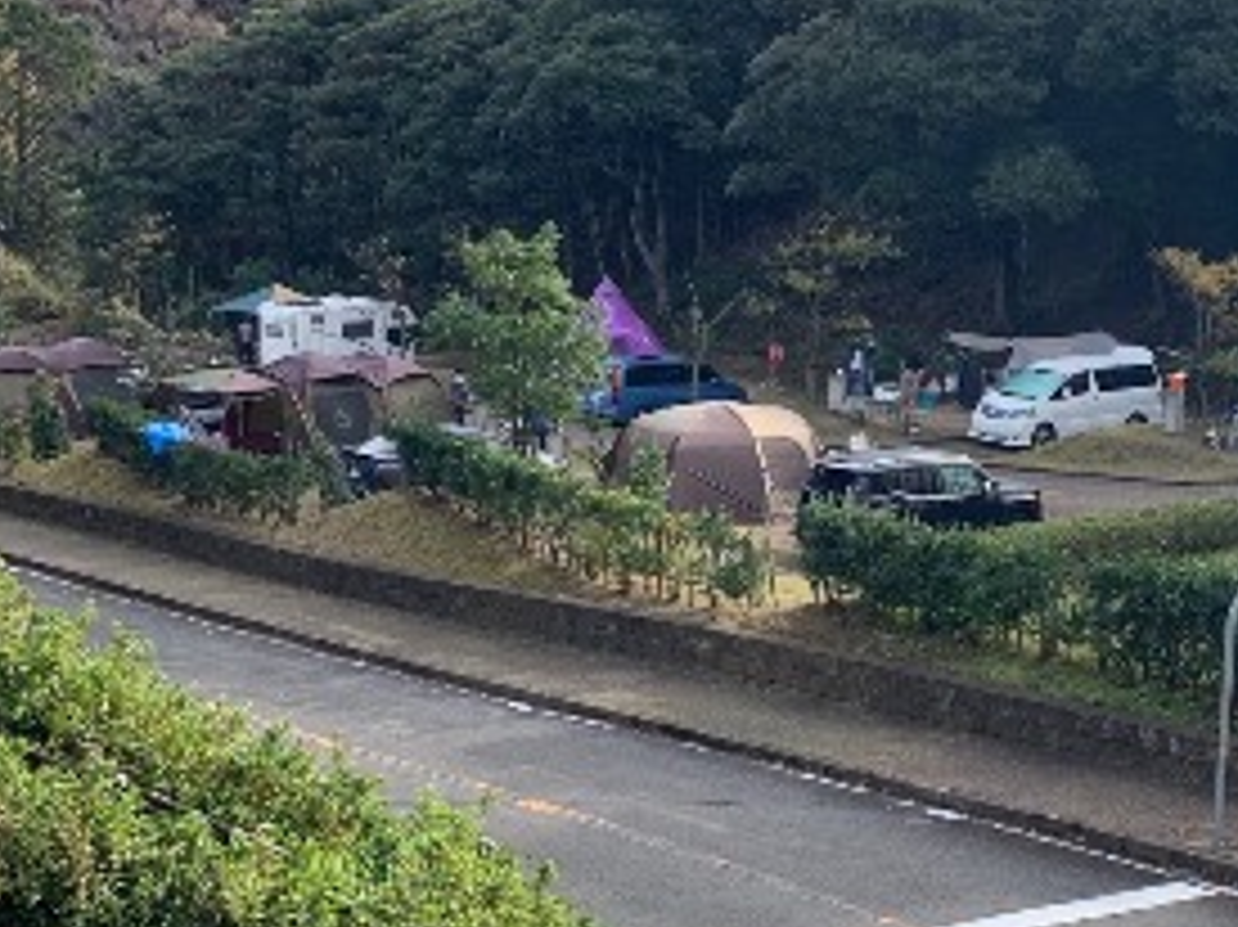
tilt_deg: -10.1
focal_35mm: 68
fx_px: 2431
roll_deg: -1.5
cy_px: 526
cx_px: 846
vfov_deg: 21.6
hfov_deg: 28.3
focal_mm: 4.25
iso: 25
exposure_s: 1/601
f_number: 1.8
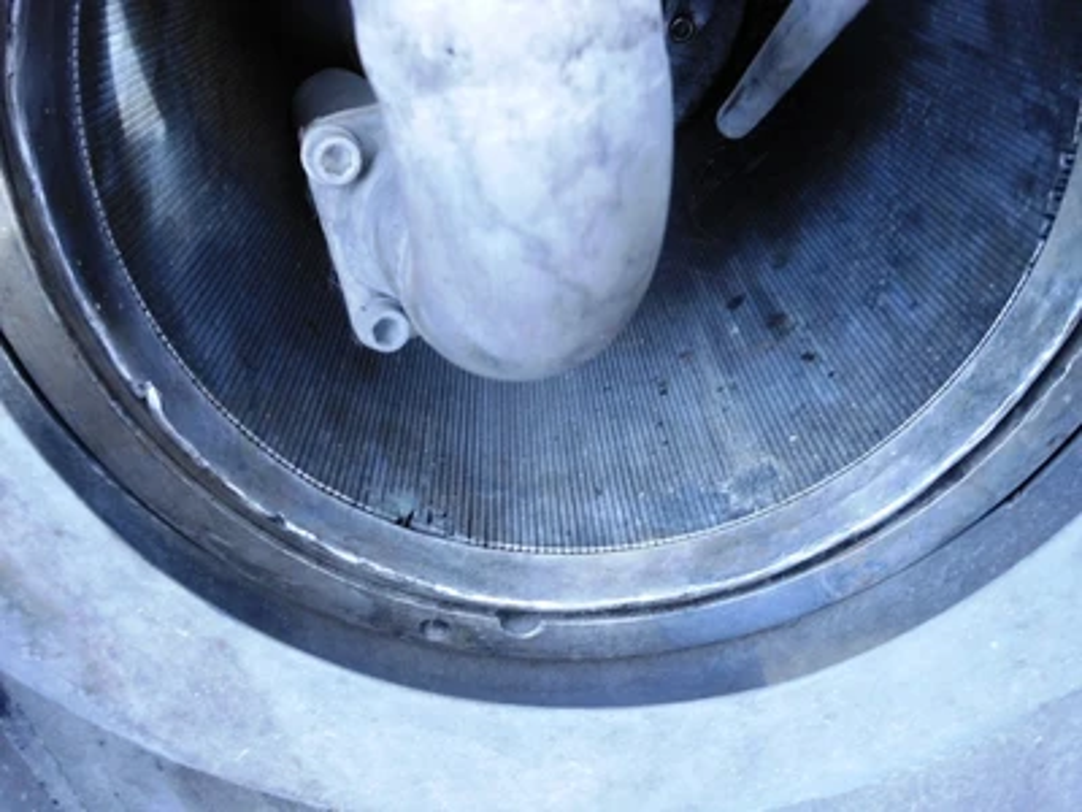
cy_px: 406
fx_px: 1031
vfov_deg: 42.9
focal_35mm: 33
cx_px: 541
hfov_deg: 55.4
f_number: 4
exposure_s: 1/30
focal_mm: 5.9
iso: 125
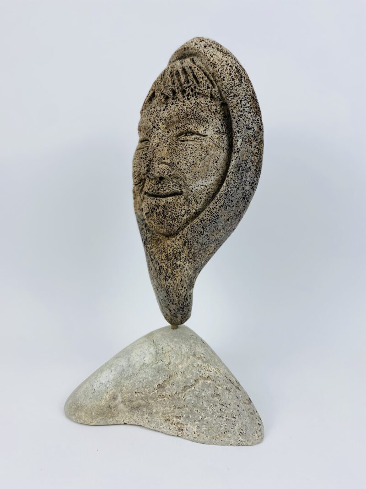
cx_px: 183
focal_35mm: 26
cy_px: 244
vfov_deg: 67.3
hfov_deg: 53.1
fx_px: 367
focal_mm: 4.25
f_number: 1.8
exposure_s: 1/242
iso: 32
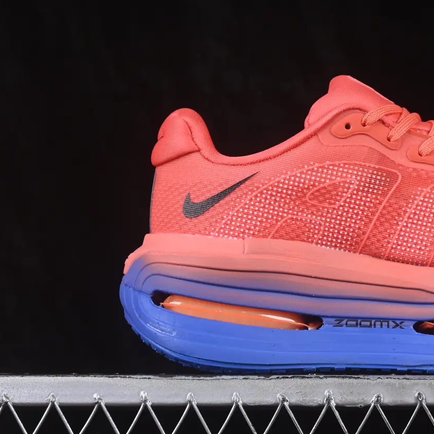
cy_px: 202
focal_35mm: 122
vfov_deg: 14.3
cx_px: 396
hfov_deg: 14.1
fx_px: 1731
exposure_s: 1/80
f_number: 8
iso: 160
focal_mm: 50
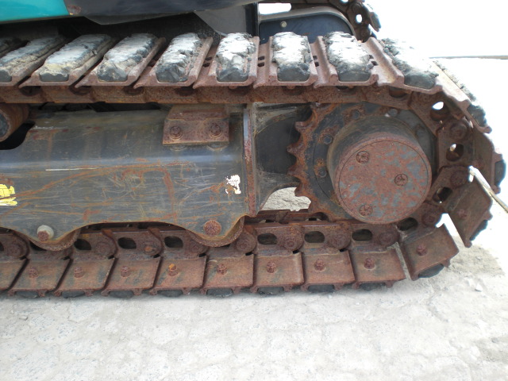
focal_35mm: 38
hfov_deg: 49.0
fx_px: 558
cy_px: 190
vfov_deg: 37.7
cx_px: 254
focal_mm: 6.3
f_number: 3.1
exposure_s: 1/125
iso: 64
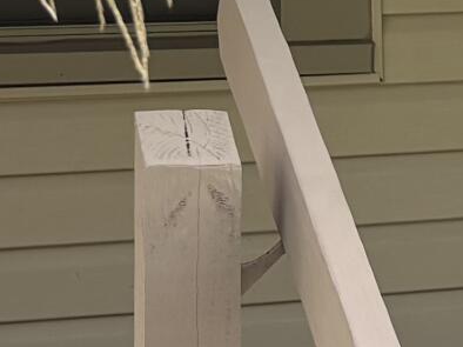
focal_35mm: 198
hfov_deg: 9.4
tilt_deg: -0.6
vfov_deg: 7.4
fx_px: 2647
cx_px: 879
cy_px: -78
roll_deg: +0.7
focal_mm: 5.96
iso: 50
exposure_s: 1/456
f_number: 1.6
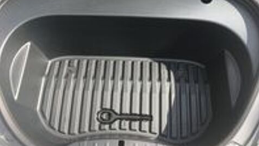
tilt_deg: -60.7
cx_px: 130
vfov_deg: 36.6
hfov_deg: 61.0
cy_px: 84
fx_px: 220
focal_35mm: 32
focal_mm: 4.15
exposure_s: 1/437
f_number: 2.2
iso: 25
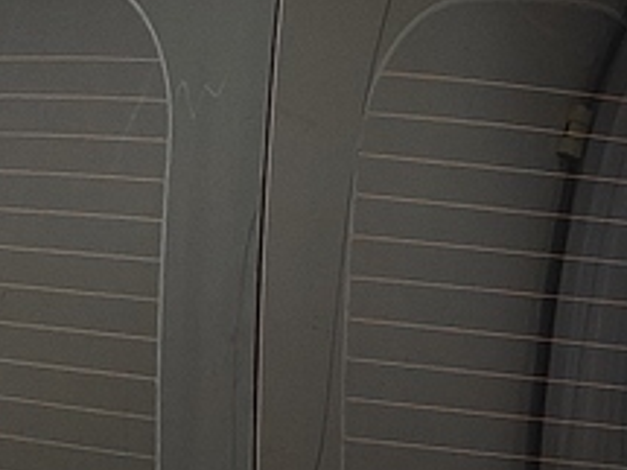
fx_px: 3639
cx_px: 1018
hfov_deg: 9.5
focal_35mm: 201
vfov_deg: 7.2
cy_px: 806
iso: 100
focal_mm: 5.59
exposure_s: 1/62
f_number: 1.8
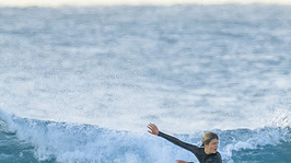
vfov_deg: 0.5
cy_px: 146
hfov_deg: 0.9
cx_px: 254
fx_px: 19202
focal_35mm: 2491
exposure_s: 1/2000
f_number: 11
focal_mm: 800
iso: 2800
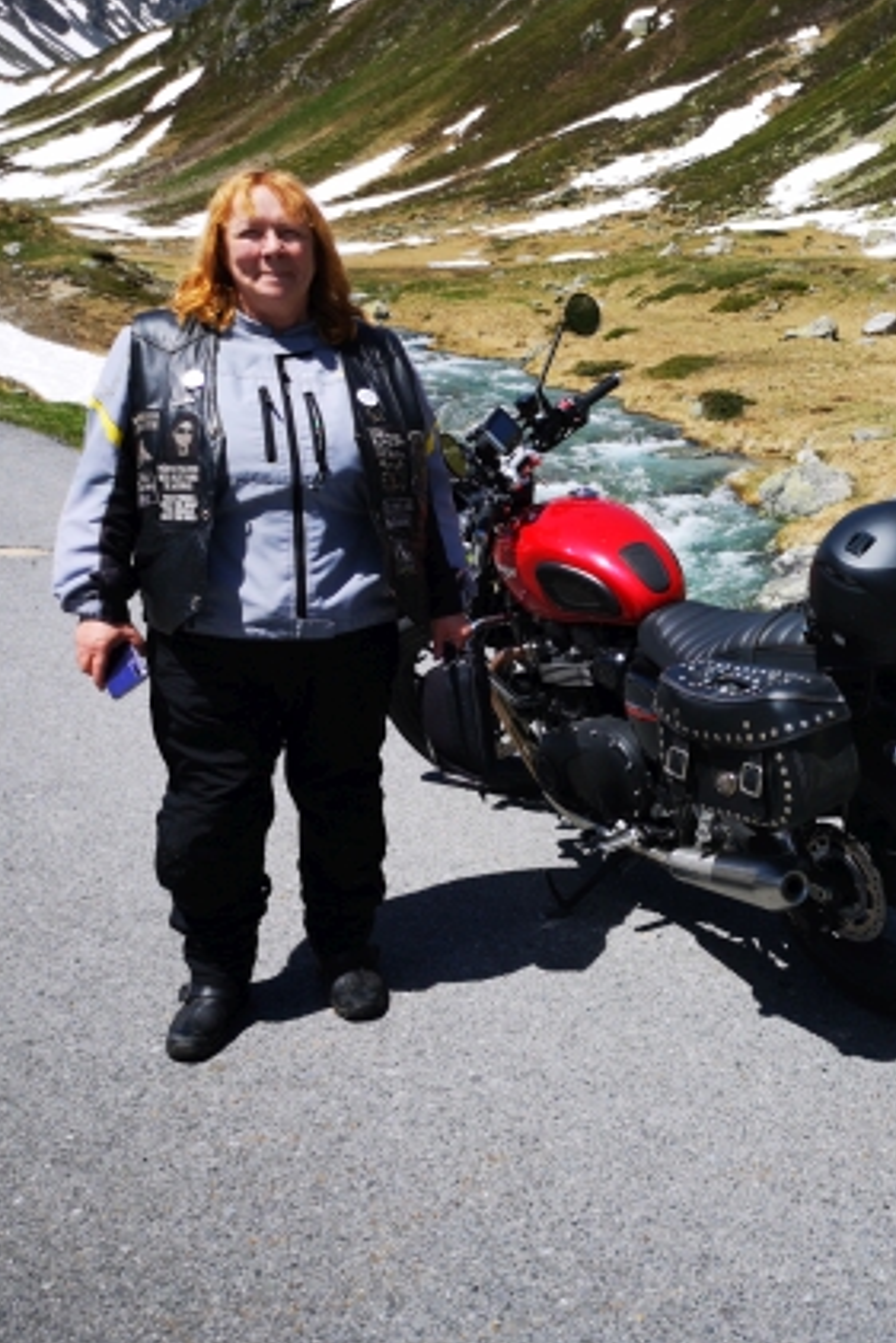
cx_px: 804
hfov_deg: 31.9
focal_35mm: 40
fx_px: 1492
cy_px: 641
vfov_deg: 48.4
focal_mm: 3.95
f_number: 1.8
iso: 50
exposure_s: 1/1931
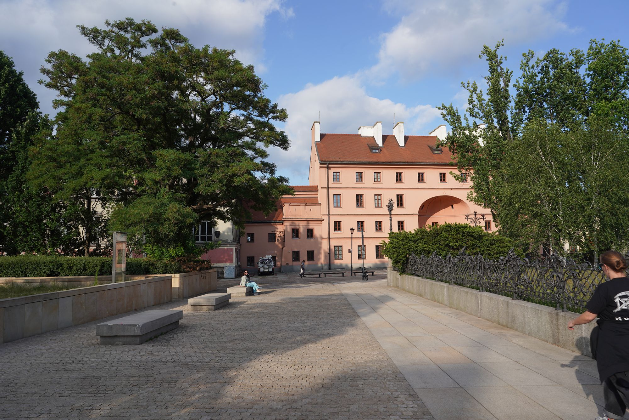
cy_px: 210
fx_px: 419
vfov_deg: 53.1
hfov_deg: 73.7
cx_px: 314
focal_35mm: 24
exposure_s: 1/100
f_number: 13
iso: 100
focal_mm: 24
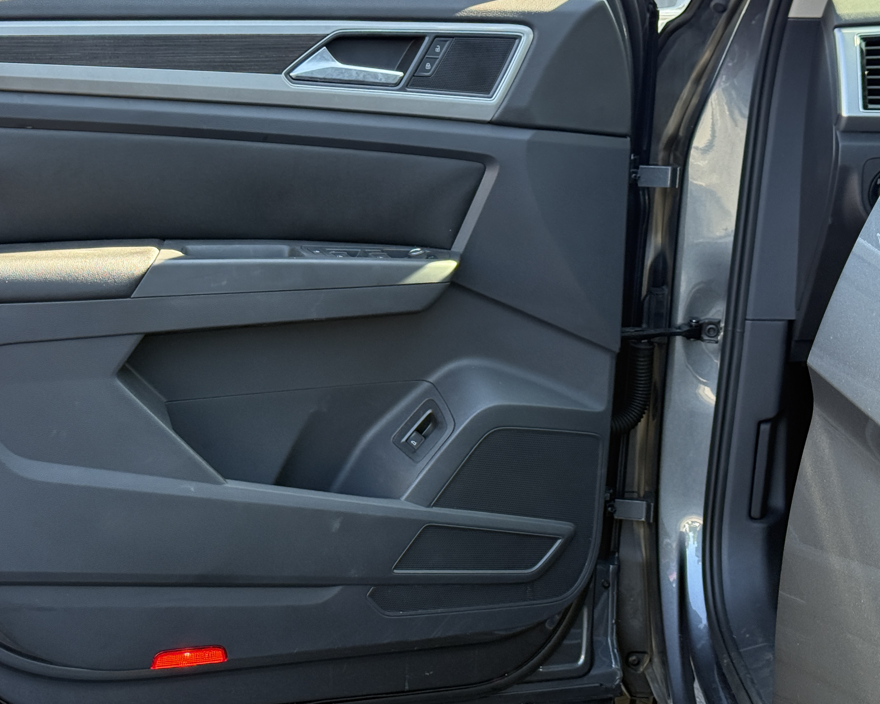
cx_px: 259
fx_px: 1771
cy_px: 308
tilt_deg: -12.2
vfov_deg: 22.5
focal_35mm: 68
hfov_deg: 27.6
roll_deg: +1.0
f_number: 1.78
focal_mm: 6.76
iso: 125
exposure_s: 1/237
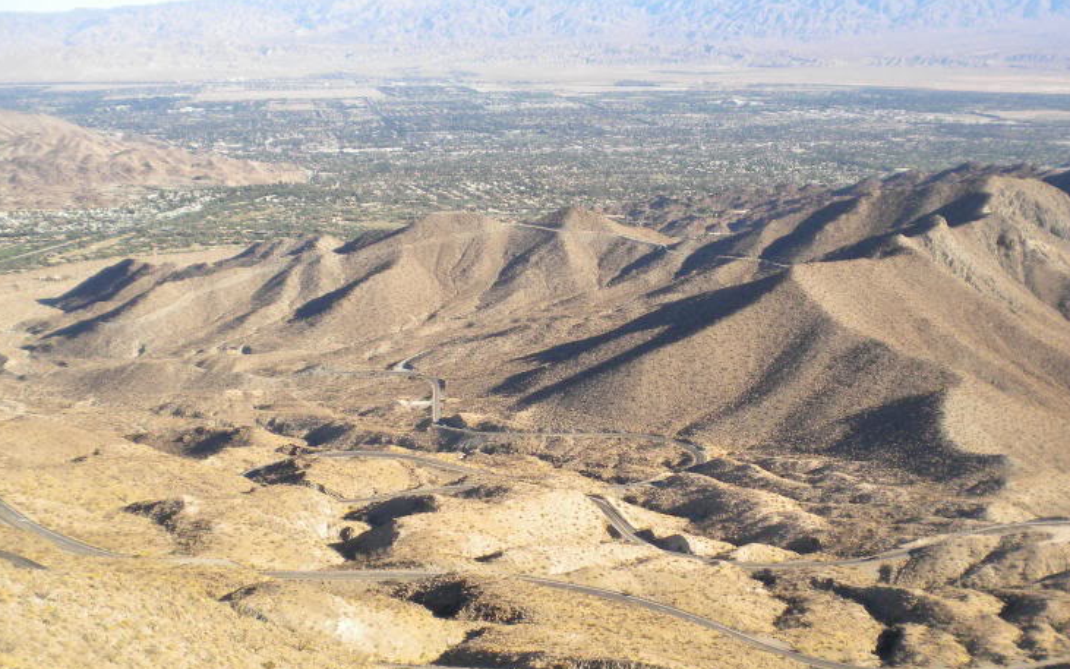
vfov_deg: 24.8
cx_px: 648
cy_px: 442
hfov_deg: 38.7
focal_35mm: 52
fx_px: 1516
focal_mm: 6.3
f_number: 4.6
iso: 80
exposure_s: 1/420
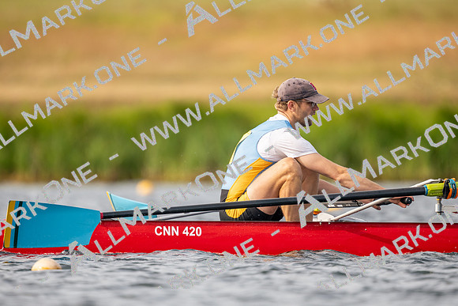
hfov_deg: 2.3
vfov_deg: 1.5
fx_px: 11452
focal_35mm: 900
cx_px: 229
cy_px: 153
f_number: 4
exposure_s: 1/1600
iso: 250
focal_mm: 600
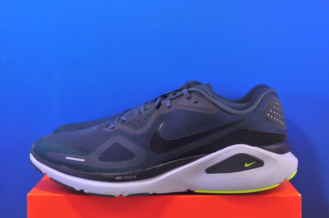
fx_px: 684
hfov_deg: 27.0
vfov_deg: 18.1
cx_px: 164
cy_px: 109
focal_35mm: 75
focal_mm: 50
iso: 250
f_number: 2.5
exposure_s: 1/320
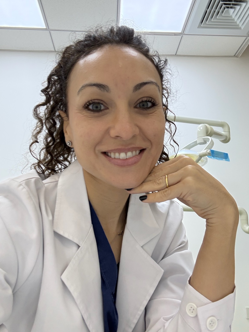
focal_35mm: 30
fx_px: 288
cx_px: 124
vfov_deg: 60.0
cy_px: 166
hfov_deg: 46.8
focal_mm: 2.69
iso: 100
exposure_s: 1/50
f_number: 1.9
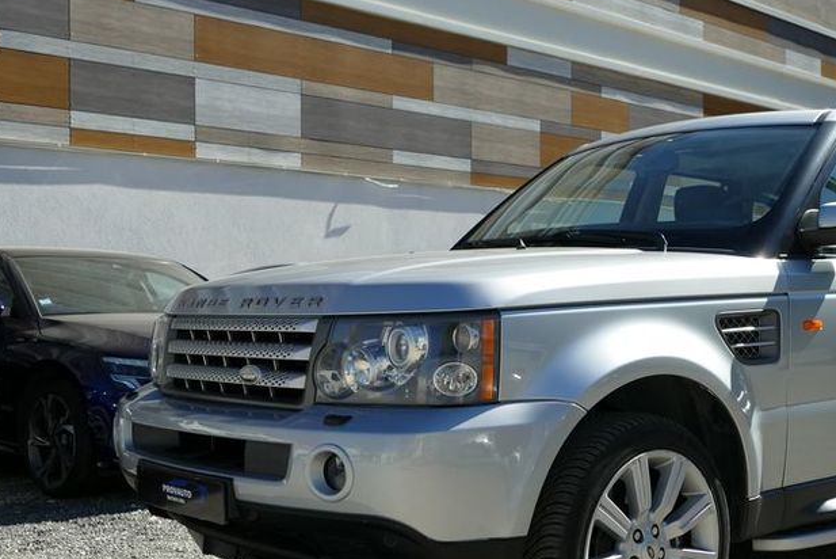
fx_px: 1092
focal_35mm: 47
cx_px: 604
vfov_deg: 28.6
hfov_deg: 40.9
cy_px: 322
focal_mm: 10.6
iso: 125
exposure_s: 1/1300
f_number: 3
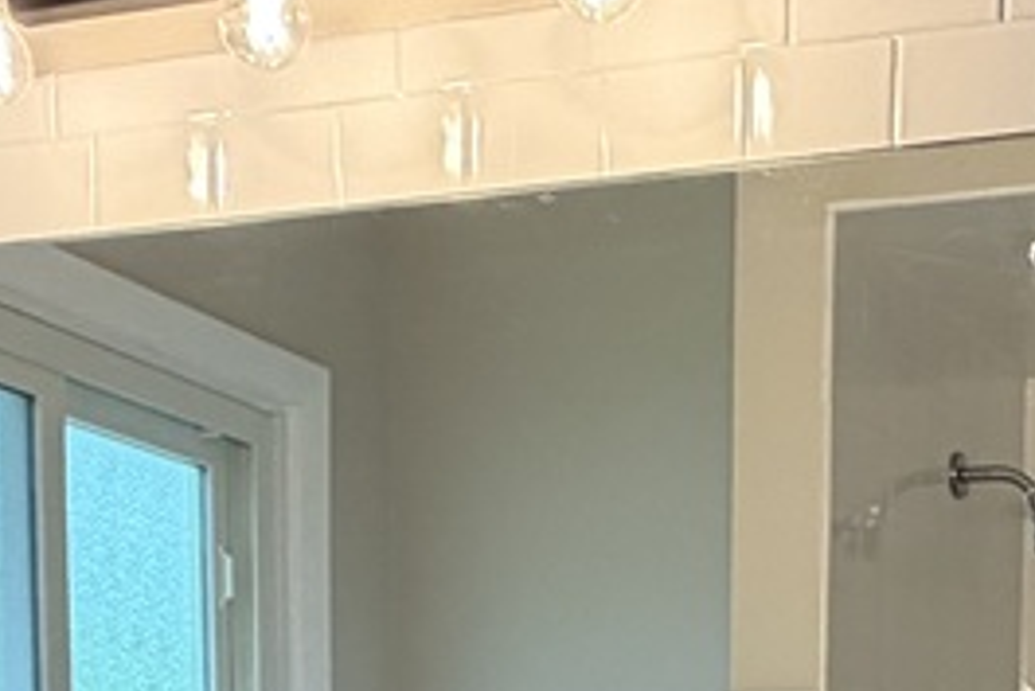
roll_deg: -1.4
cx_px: 933
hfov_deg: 24.9
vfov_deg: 14.9
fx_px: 2272
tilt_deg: -7.6
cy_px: 1265
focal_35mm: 79
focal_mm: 2.22
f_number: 2.2
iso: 125
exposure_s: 1/120
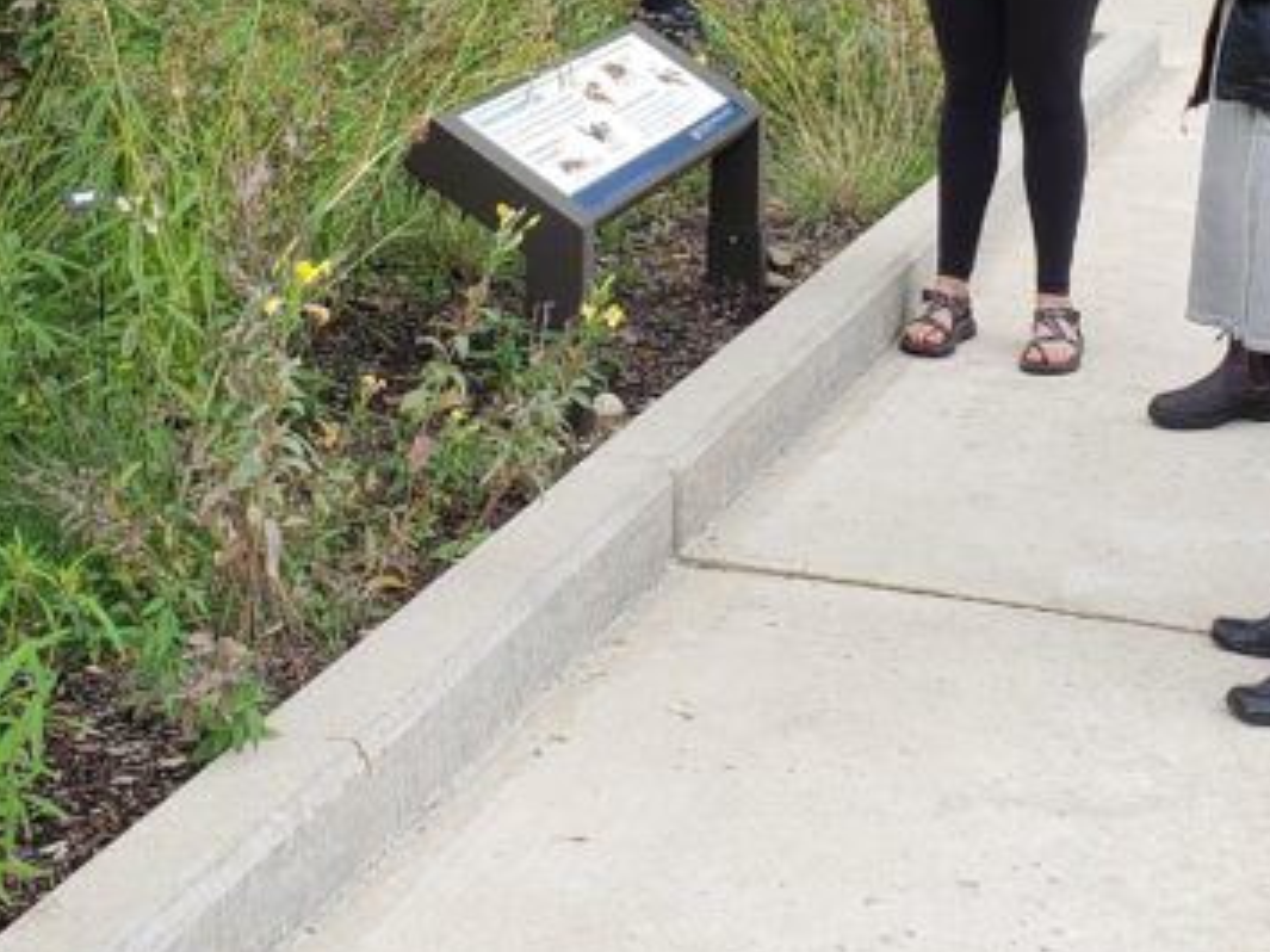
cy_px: -143
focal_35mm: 75
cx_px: 669
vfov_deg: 18.7
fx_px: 2751
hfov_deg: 26.0
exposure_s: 1/274
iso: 50
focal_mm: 4.3
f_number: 2.4
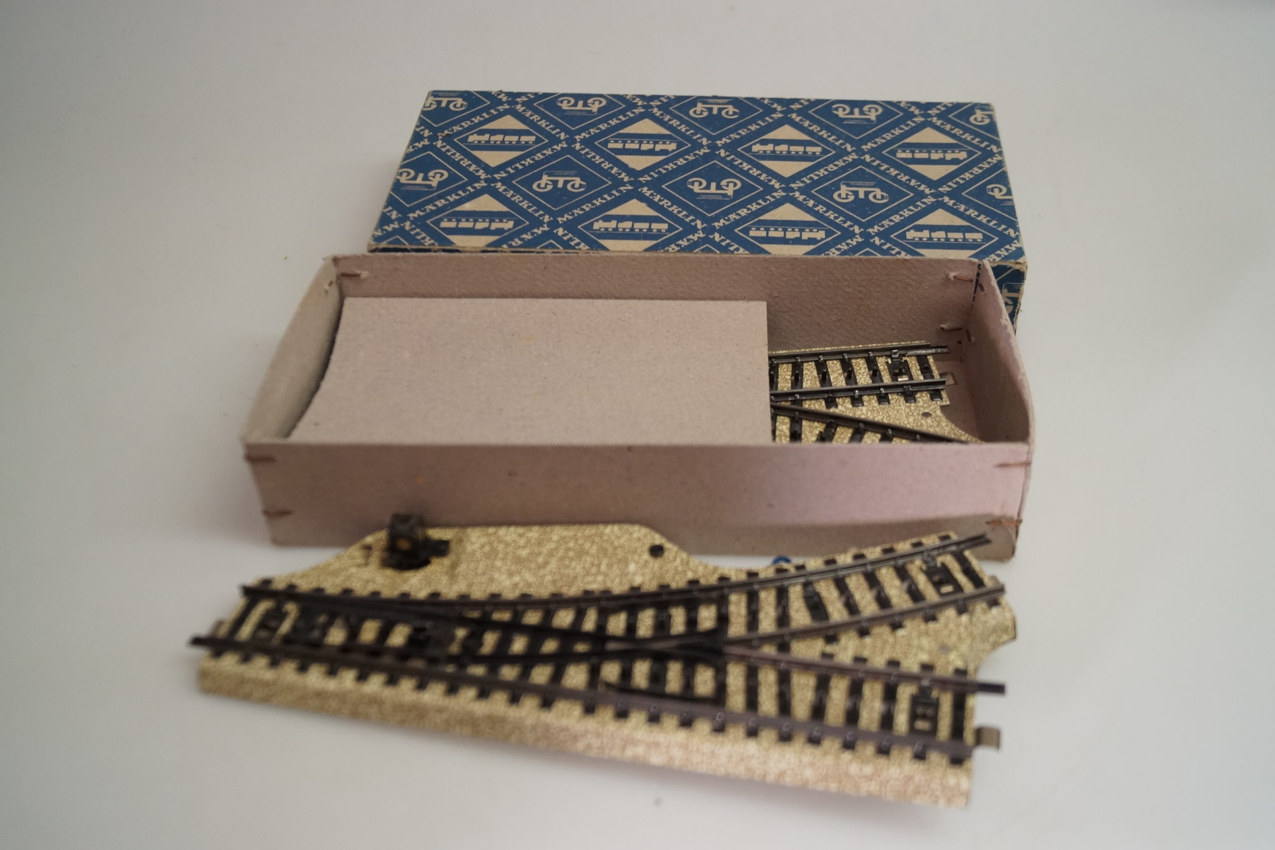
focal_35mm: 36
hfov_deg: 53.1
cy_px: 425
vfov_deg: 36.9
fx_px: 1275
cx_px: 638
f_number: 4
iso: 640
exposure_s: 1/160
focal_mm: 24
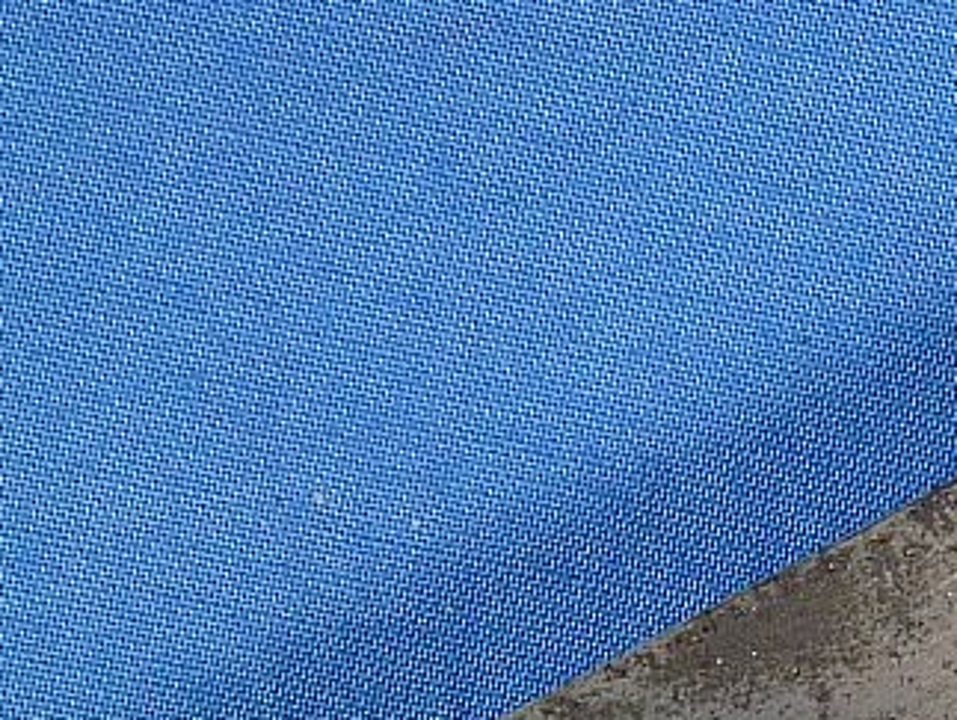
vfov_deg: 7.9
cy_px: 794
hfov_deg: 10.4
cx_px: 1046
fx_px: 5203
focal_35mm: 188
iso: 400
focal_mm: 13.6
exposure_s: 1/80
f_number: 4.7
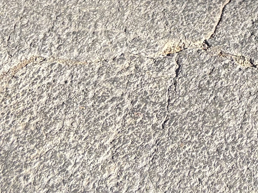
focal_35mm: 123
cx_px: 347
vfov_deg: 10.6
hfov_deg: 15.2
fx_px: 917
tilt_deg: -35.6
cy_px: -247
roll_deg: +6.4
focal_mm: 5.96
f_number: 1.6
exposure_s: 1/404
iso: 50
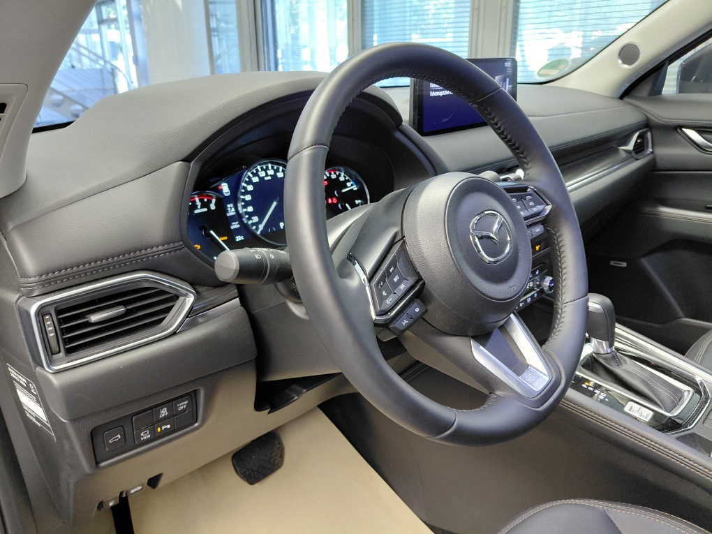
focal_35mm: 25
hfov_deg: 69.4
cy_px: 267
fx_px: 514
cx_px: 356
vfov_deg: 54.9
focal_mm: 4.69
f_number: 1.8
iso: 400
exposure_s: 1/50.1
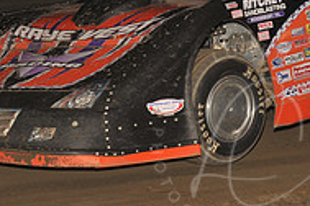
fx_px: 2110
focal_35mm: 245
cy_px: -8
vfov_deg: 5.6
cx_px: 249
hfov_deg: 8.4
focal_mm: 80
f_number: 6.3
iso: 800
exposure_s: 1/320
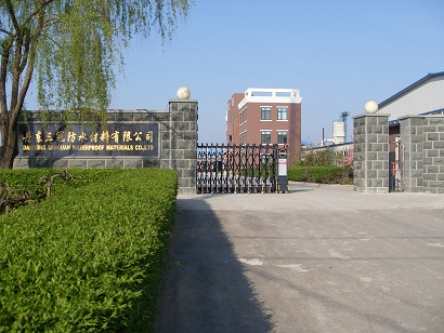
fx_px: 475
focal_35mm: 37
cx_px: 222
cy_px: 166
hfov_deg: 50.1
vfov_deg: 38.7
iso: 80
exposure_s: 1/350
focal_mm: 6.3
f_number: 7
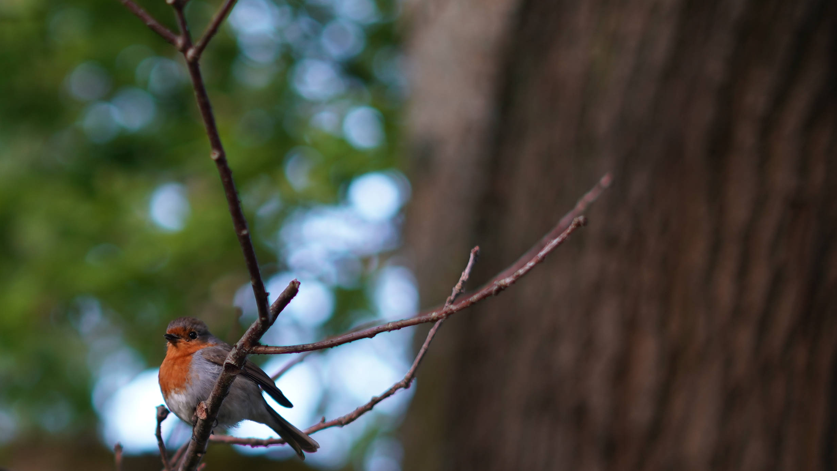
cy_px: 387
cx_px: 212
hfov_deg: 16.7
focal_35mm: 128
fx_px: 2841
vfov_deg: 9.4
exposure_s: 1/160
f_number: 1.8
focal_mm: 50
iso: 100
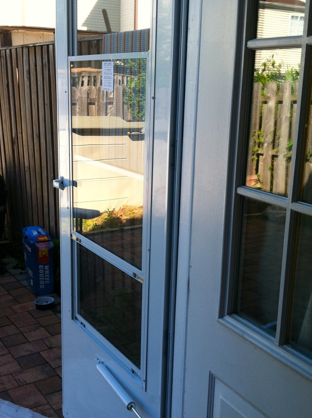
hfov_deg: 31.4
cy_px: 224
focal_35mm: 46
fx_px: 554
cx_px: 143
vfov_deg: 41.3
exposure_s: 1/176
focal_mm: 3.85
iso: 80
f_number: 2.8
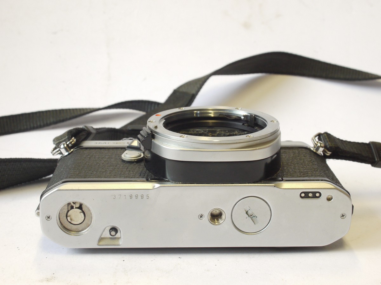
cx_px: 190
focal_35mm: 60
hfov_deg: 32.2
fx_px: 660
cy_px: 142
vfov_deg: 24.4
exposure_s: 1/30
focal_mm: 30
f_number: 10
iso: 800
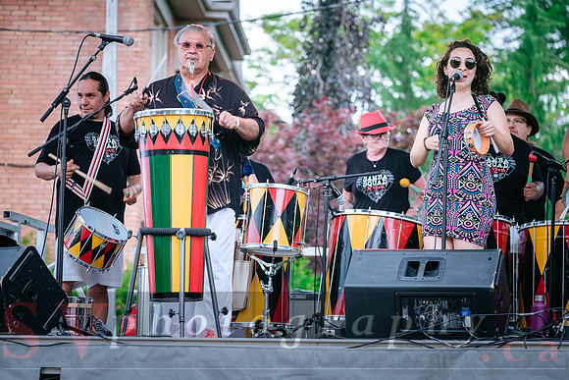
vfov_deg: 10.1
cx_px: 284
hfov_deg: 15.1
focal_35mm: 136
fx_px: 2150
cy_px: 190
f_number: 2.8
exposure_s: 1/160
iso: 200
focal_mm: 90.6
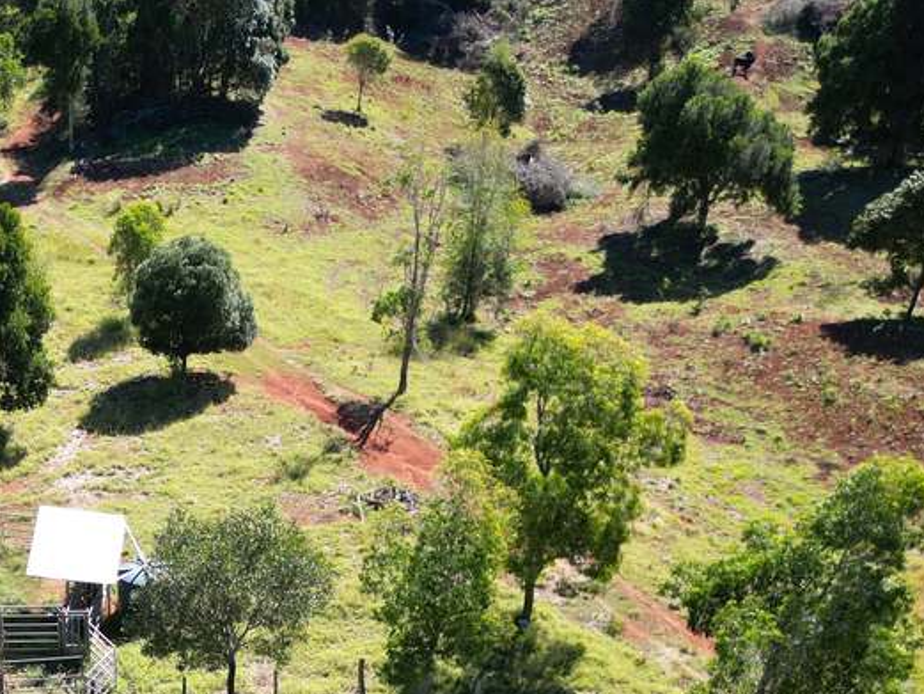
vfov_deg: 23.7
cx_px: 112
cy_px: 706
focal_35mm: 59
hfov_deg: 31.3
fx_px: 1575
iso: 100
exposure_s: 1/800
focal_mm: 6.72
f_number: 1.7
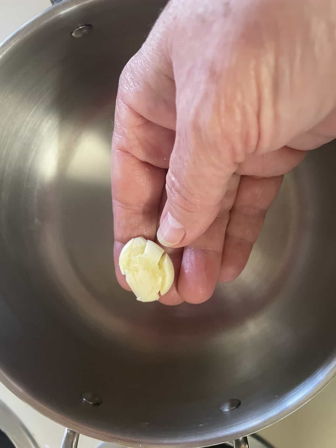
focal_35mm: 26
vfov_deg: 67.3
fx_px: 336
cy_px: 224
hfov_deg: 53.1
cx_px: 168
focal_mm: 4.2
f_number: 1.6
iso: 640
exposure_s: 1/40
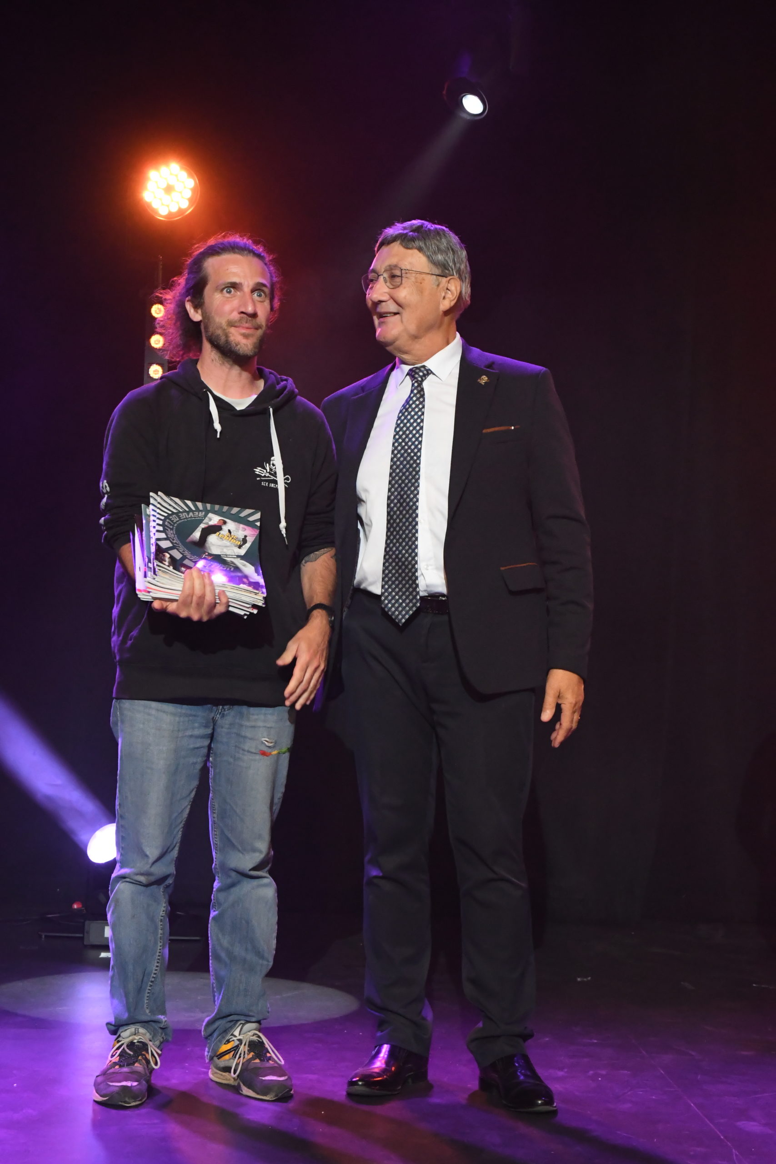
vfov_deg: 33.4
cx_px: 388
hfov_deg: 22.6
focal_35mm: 60
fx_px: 1940
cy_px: 582
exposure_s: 1/320
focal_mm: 40
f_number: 9
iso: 6400
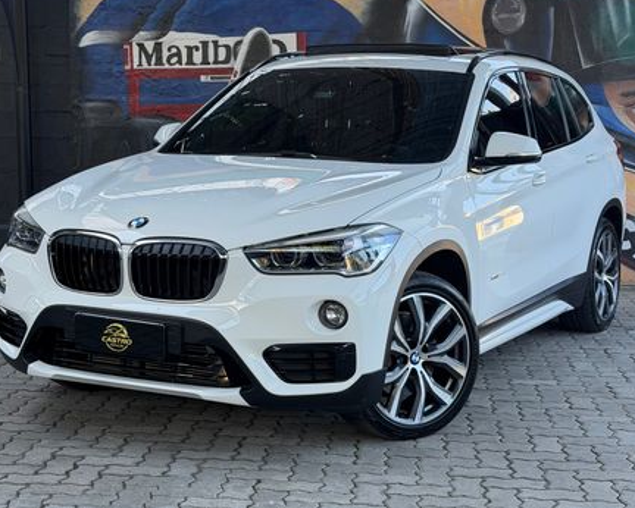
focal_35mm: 51
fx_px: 959
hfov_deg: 36.6
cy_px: 250
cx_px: 315
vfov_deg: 29.7
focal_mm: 6.76
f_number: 1.78
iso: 160
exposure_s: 1/220
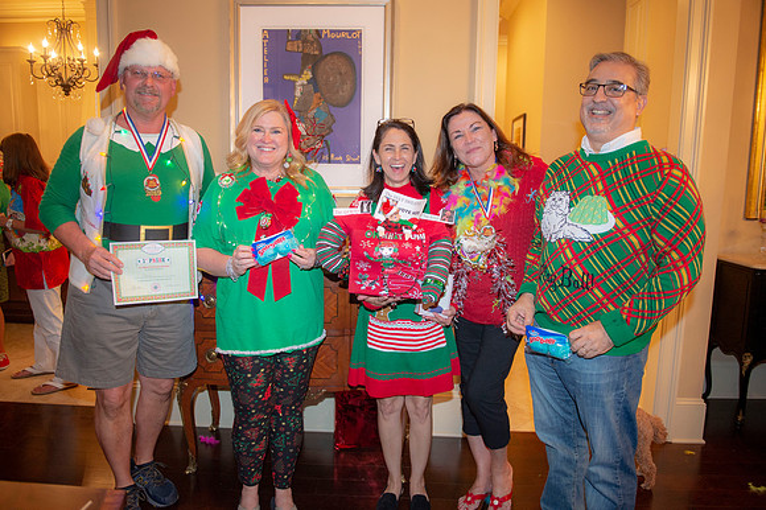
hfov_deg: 69.4
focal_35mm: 26
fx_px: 553
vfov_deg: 49.5
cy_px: 255
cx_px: 383
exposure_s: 1/125
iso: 1600
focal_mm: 26
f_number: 2.8
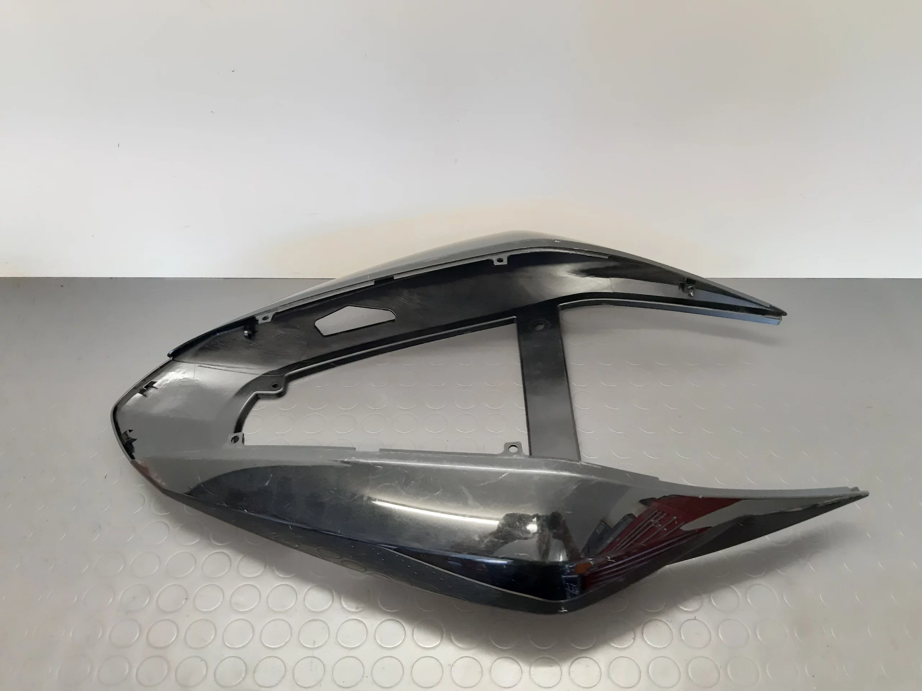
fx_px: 719
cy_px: 346
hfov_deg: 65.3
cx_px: 461
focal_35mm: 27
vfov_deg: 51.4
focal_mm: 3.93
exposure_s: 1/33
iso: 400
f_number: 1.7
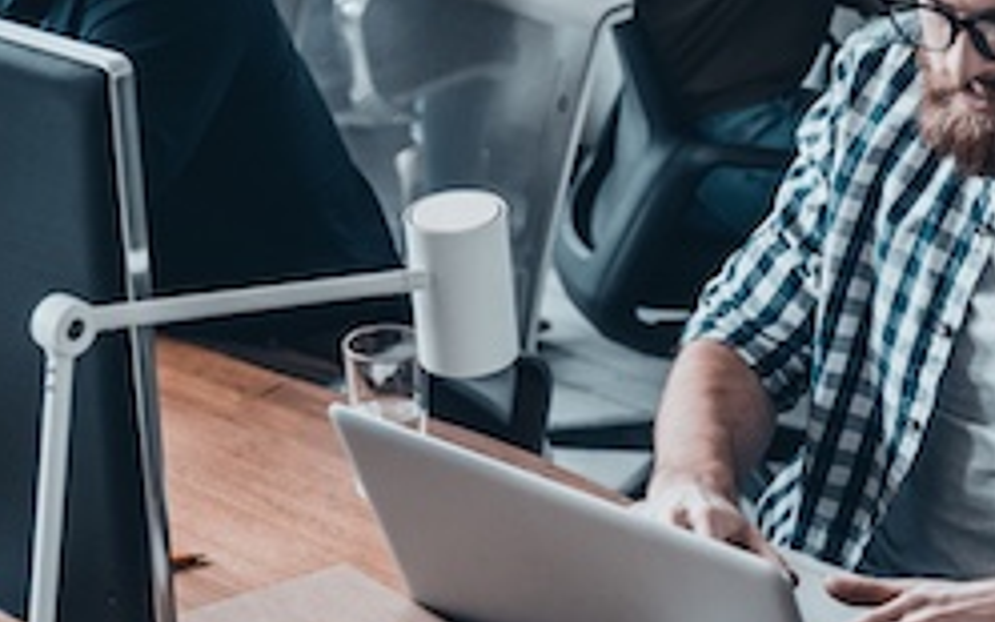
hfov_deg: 19.7
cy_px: 154
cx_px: 710
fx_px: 2847
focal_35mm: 105
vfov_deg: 12.4
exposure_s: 1/80
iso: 800
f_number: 2.8
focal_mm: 34
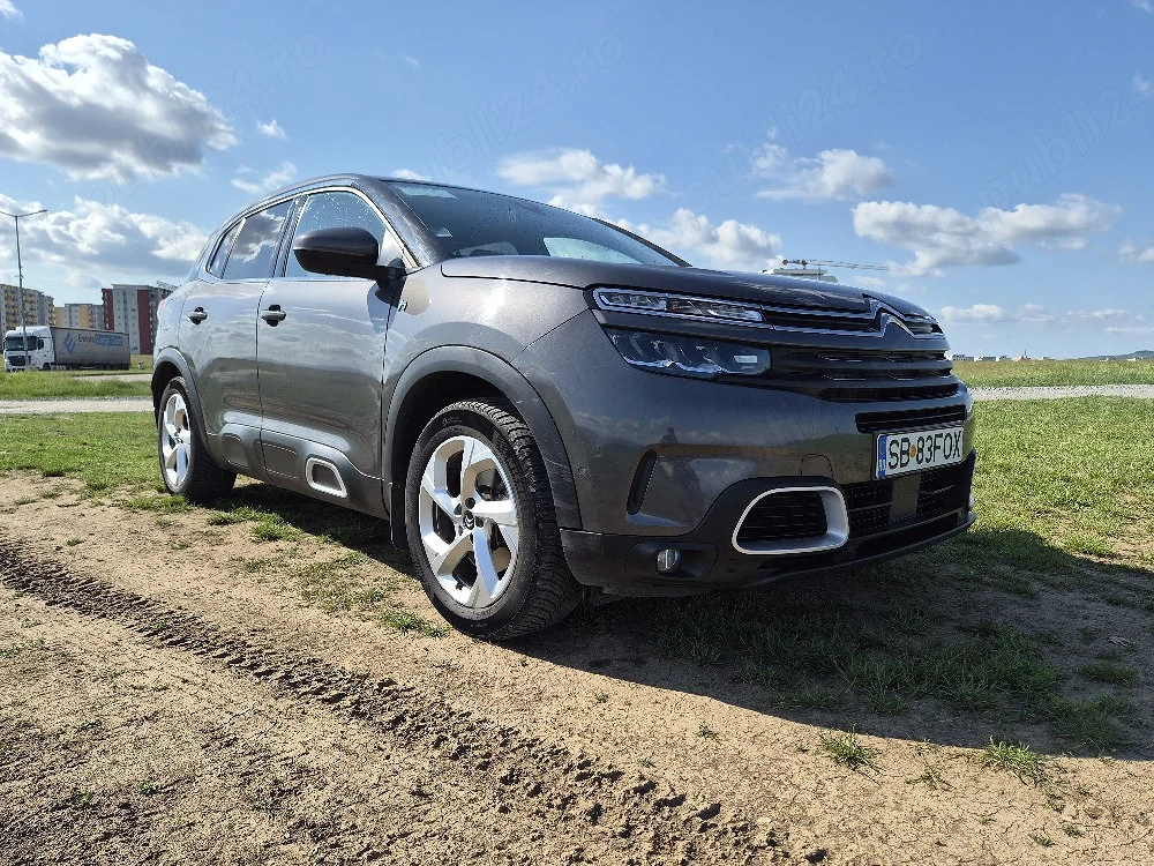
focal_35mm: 23
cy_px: 433
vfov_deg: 58.9
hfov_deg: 73.9
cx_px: 577
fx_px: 767
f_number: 1.8
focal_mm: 5.4
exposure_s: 1/10000
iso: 80
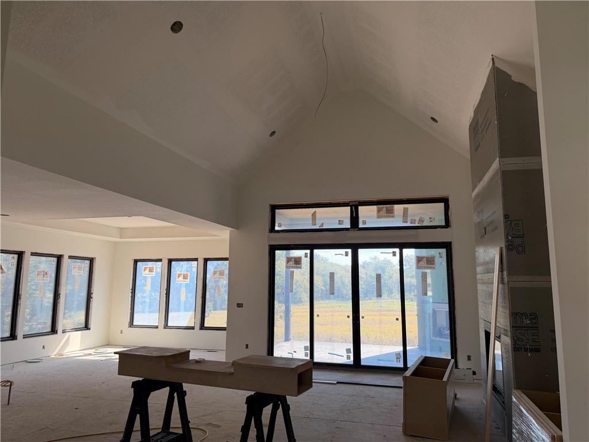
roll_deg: -0.3
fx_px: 408
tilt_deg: +8.3
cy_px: 221
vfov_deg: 56.8
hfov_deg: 71.6
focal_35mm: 24
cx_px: 294
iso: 100
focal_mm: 6.76
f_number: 1.78
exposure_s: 1/742
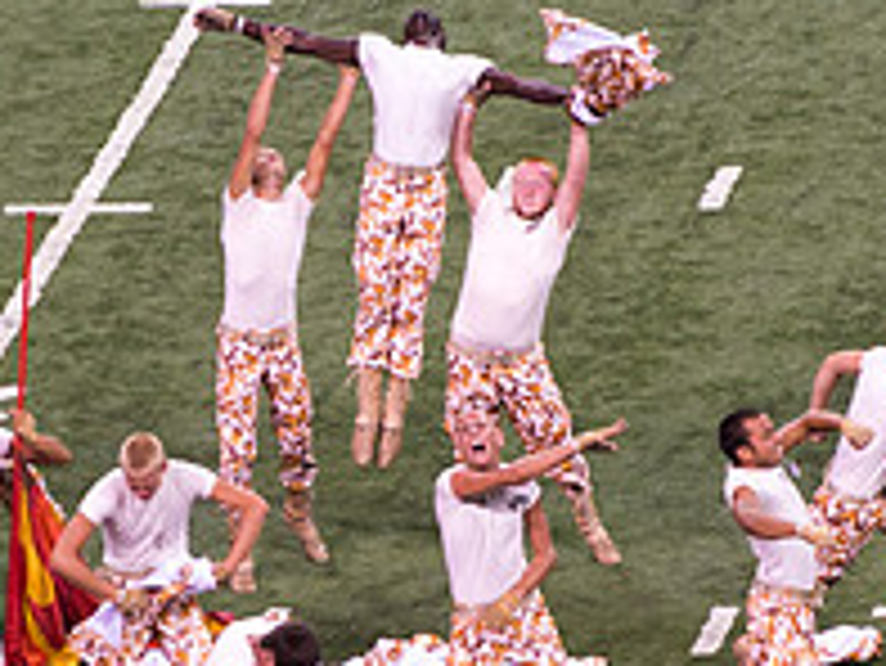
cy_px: 483
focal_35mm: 790
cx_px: 448
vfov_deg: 1.9
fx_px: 20232
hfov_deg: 2.5
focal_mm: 170
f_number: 5
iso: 1400
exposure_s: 1/320
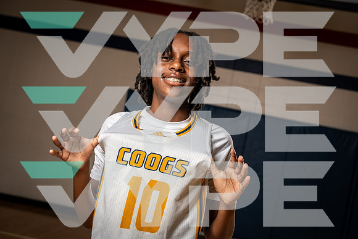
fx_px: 696
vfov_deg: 19.5
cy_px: 120
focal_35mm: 70
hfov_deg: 28.8
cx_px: 179
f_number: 5.6
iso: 125
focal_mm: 70
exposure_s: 1/250
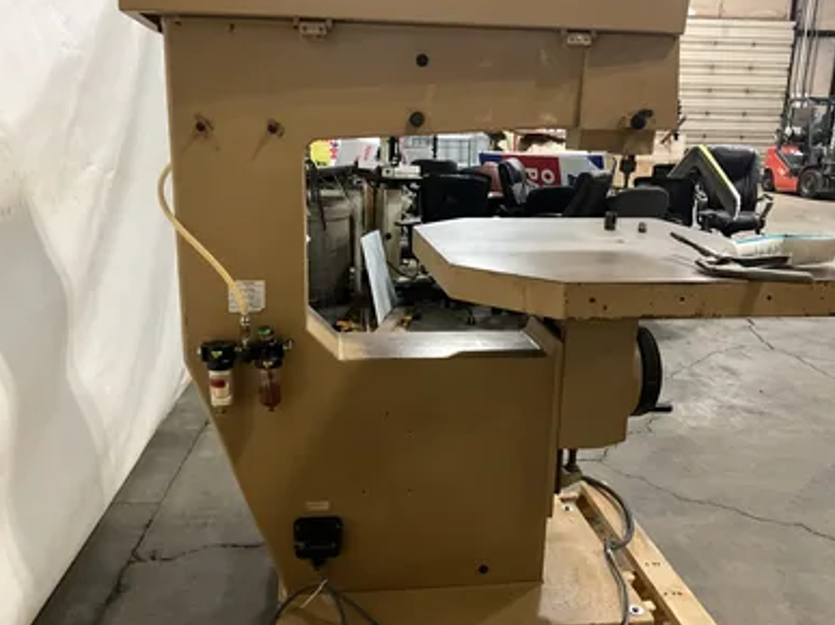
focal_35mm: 30
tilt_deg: -15.2
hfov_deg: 60.0
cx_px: 406
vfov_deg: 46.8
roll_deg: -1.5
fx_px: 723
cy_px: 312
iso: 320
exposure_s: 1/33
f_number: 1.8
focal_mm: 3
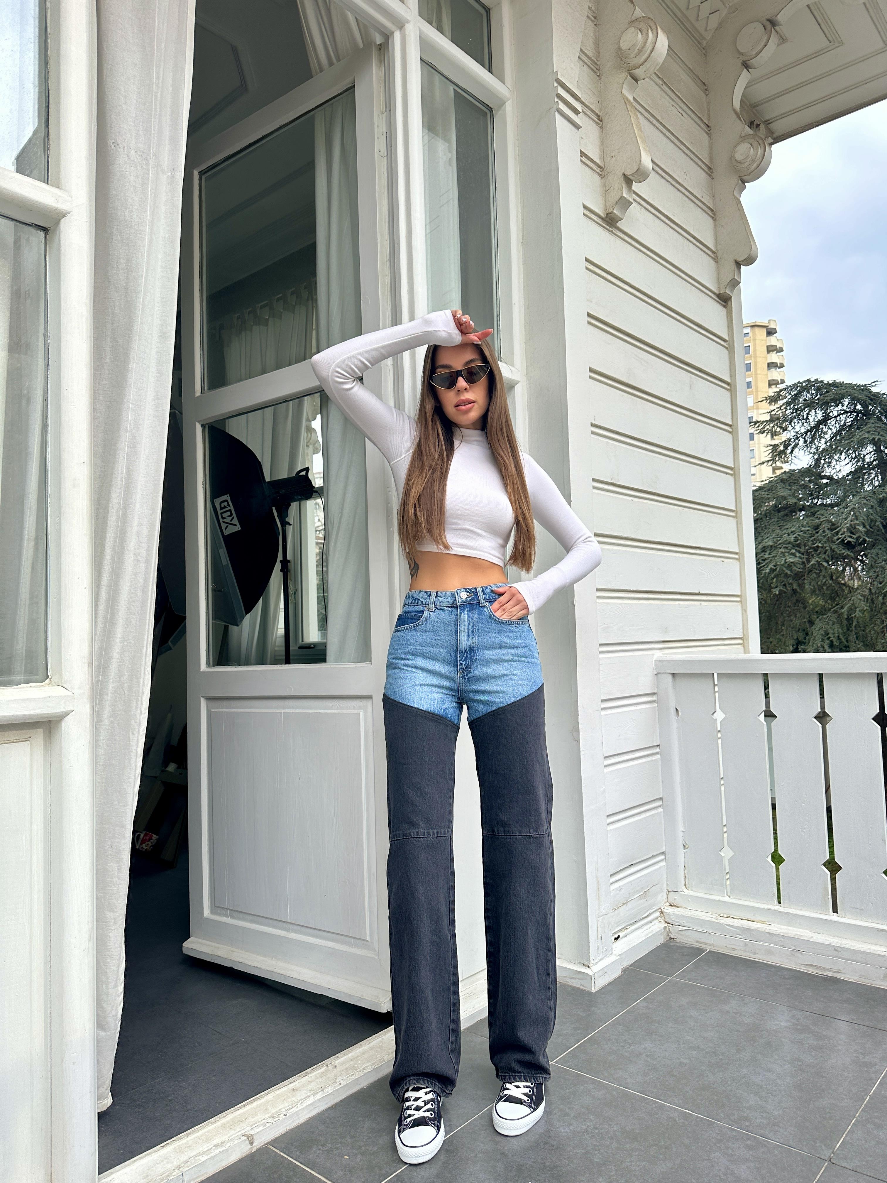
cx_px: 444
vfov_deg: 71.6
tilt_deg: +4.2
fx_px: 820
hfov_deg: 56.8
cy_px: 592
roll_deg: +1.3
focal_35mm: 24
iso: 80
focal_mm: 6.86
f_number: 1.78
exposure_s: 1/442
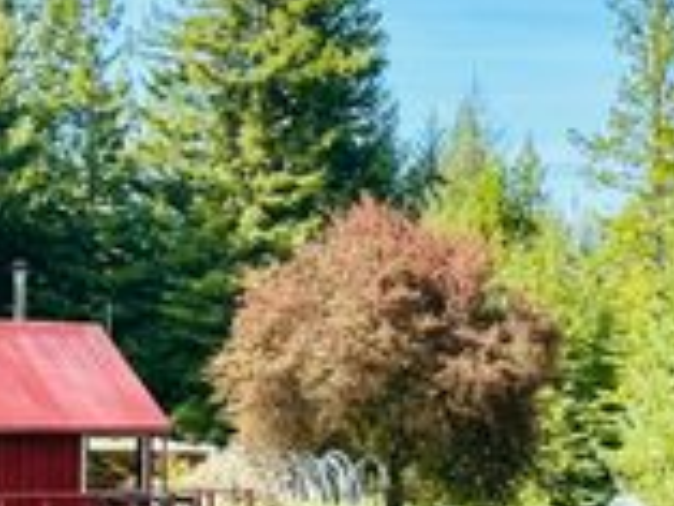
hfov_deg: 12.8
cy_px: 247
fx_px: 2981
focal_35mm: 153
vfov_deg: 9.7
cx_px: 21
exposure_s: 1/1916
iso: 64
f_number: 1.78
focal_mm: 6.86
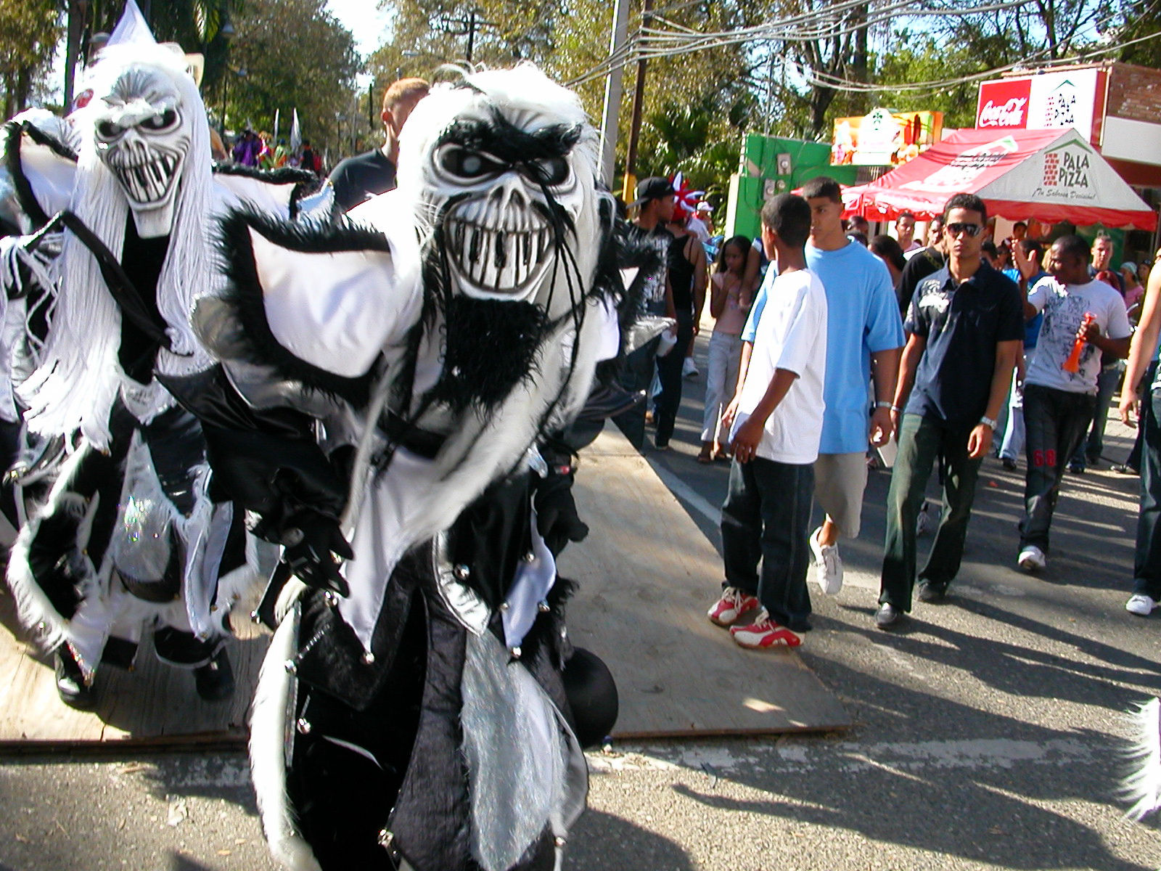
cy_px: 436
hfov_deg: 50.1
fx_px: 1241
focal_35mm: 37
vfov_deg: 38.7
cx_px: 580
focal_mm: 5.6
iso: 100
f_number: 4.5
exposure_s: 1/210
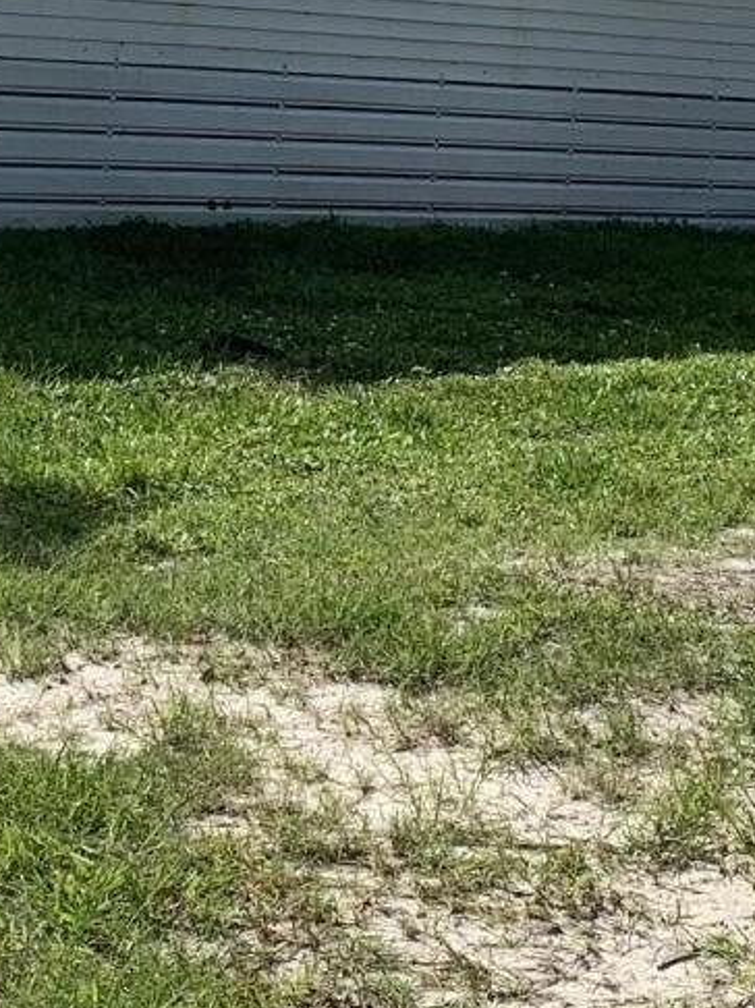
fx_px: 3114
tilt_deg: +3.8
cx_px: 230
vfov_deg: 17.7
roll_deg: -4.4
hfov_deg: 13.8
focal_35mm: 107
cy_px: -131
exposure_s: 1/4902
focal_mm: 4.25
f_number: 1.8
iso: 25
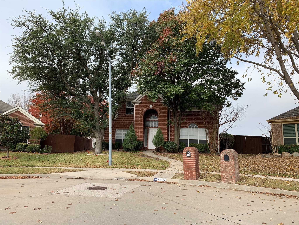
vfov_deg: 53.1
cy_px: 112
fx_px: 225
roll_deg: -1.5
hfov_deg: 67.3
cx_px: 150
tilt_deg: +10.3
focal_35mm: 26
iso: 25
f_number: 1.8
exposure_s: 1/972
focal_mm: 4.25
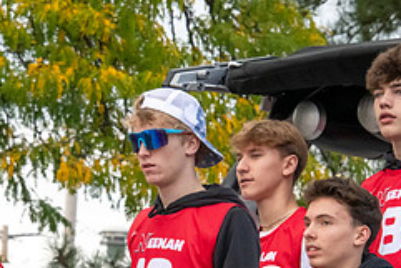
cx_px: 121
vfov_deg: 3.9
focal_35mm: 349
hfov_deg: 5.9
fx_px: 3890
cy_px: 266
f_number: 11
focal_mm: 145
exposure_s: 1/640
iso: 3200
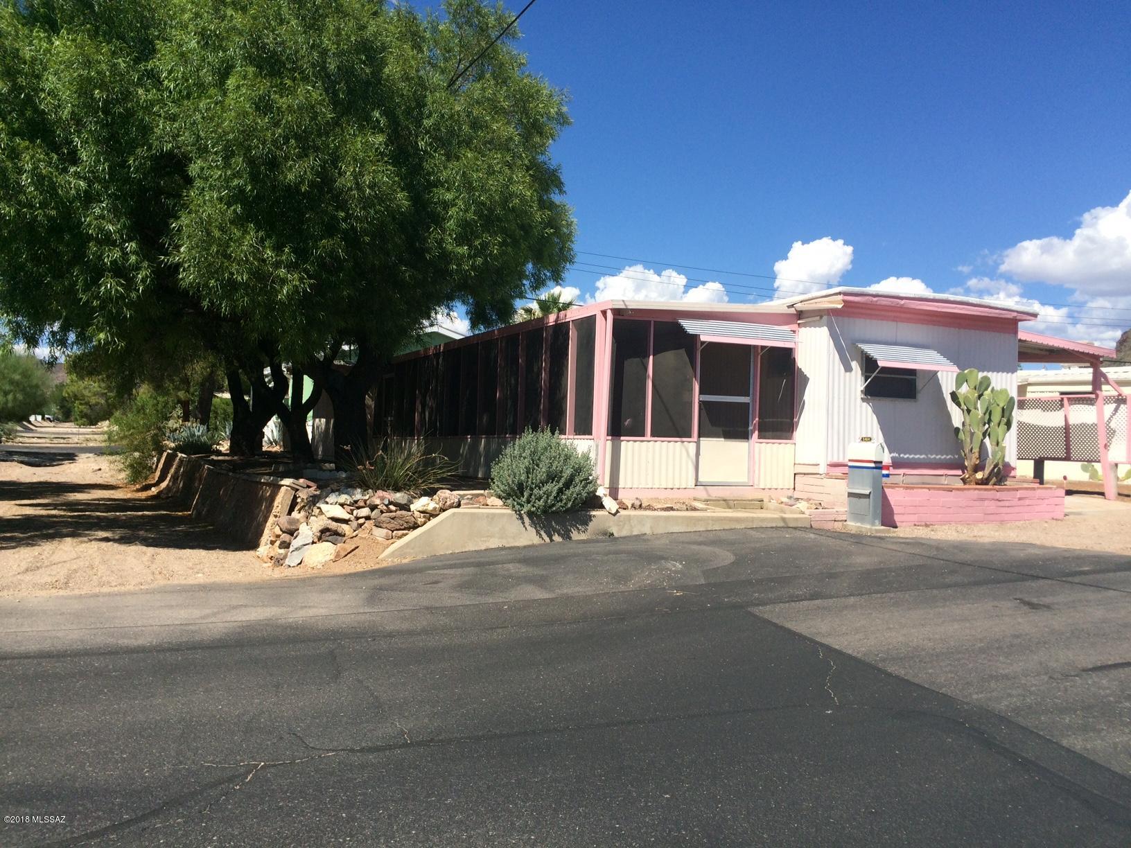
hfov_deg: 61.7
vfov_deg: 48.2
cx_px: 566
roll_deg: -1.5
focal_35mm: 29
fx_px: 948
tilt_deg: +0.5
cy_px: 424
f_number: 2.2
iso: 32
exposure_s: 1/2740
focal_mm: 4.15
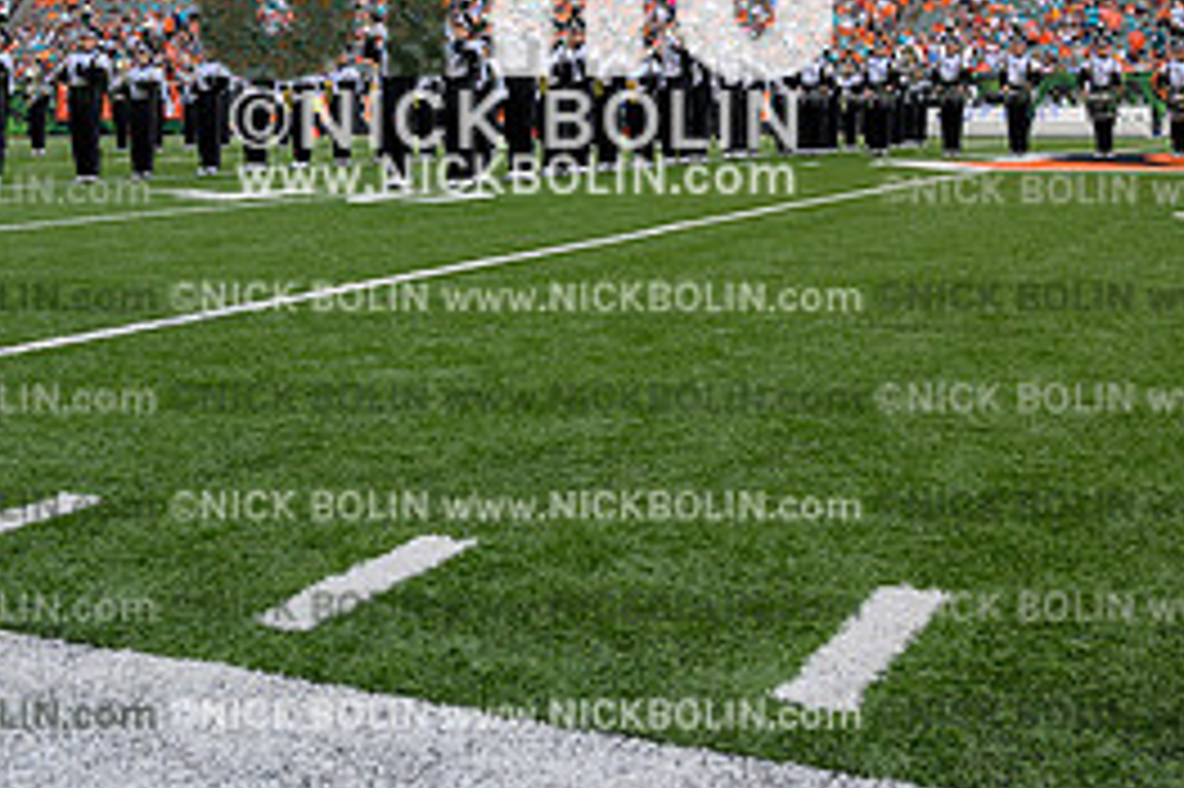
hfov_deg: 37.5
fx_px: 1742
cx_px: 513
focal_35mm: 53
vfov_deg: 24.2
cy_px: -16
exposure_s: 1/80
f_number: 7.1
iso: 80
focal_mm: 24
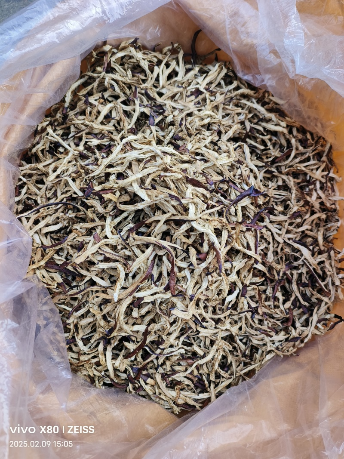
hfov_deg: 58.9
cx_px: 172
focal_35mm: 23
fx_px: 305
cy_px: 230
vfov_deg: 73.9
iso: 100
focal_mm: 5.5
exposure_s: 1/127
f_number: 1.75
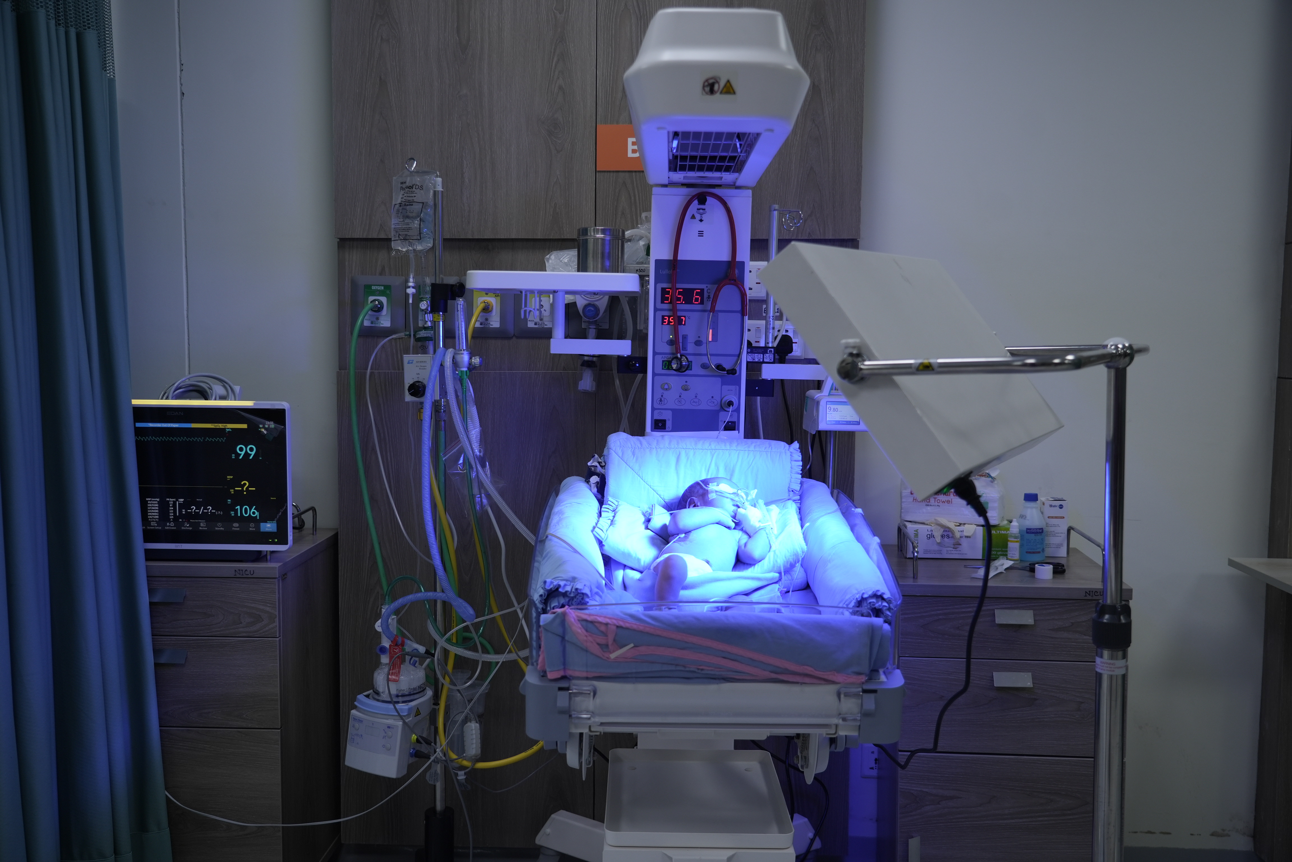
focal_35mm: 32
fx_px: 1148
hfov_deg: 58.7
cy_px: 431
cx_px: 646
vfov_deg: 41.1
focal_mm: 32
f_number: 4
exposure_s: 1/100
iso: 250
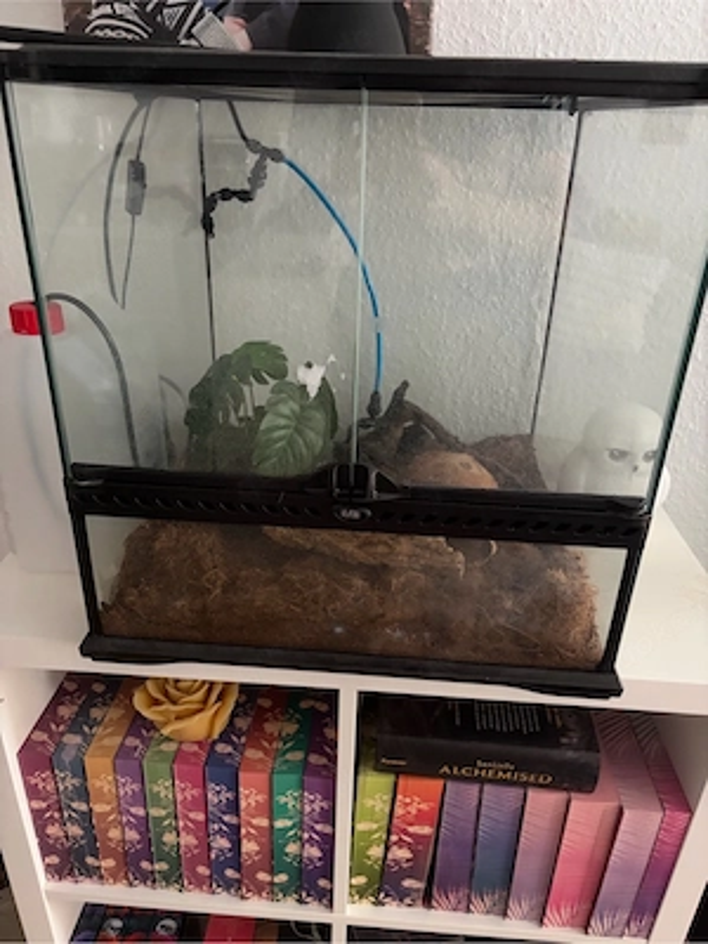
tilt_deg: -25.7
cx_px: 354
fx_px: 709
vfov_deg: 67.3
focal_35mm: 26
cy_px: 472
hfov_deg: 53.1
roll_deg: -1.7
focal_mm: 5.96
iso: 640
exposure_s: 1/30
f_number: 1.6
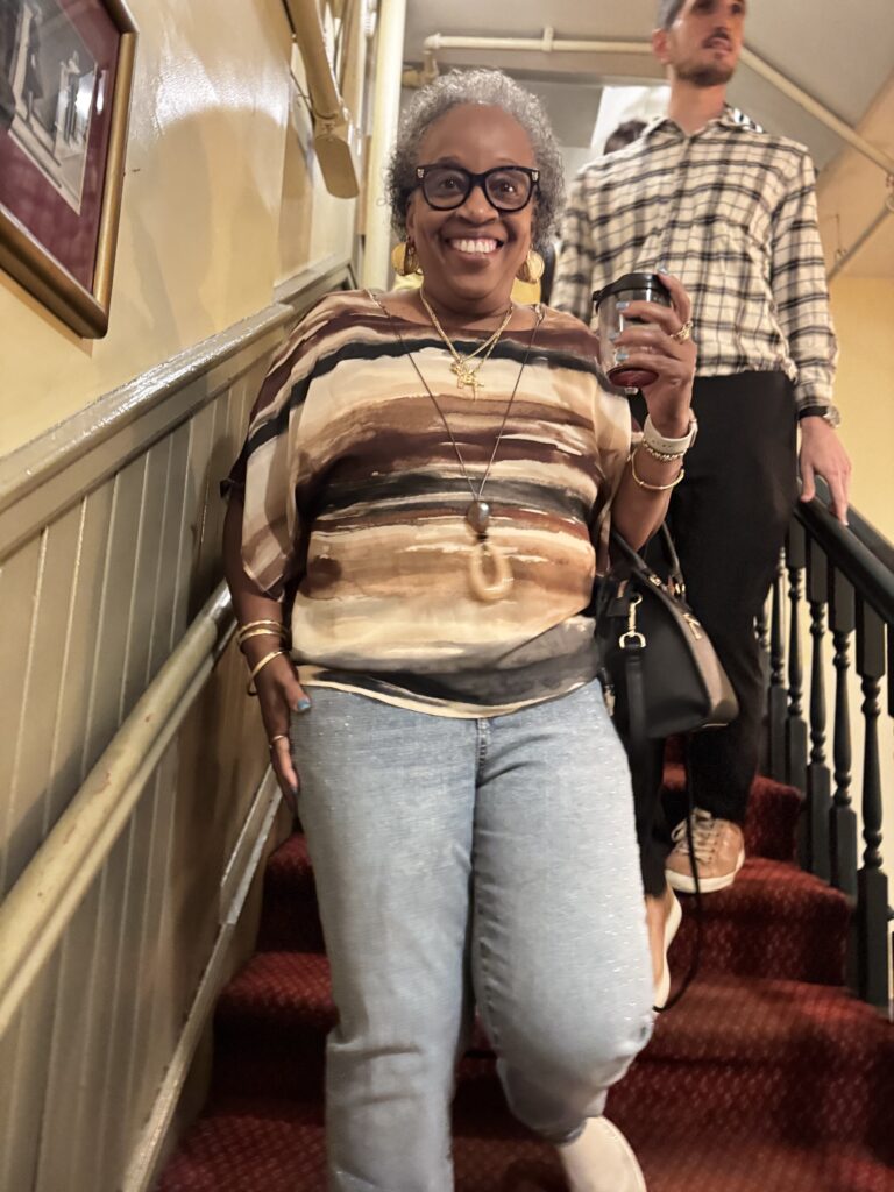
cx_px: 447
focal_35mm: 24
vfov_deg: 71.6
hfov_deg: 56.8
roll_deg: -2.3
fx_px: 826
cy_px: 596
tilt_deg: +6.9
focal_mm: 6.76
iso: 1600
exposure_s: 1/24
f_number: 1.78
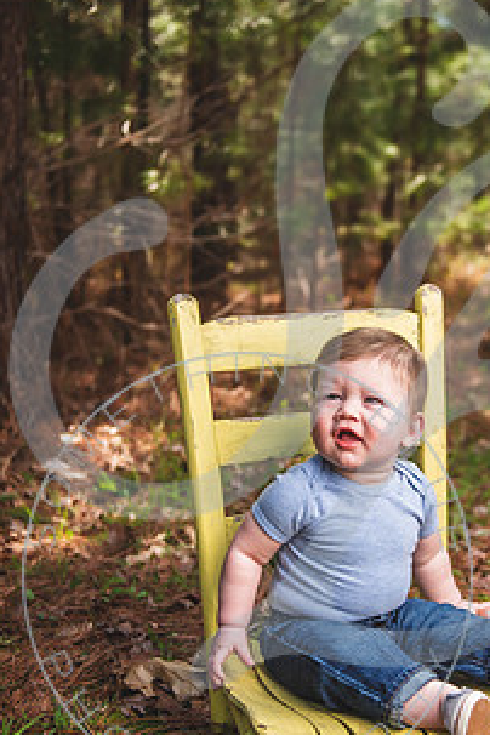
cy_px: 393
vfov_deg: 38.2
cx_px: 357
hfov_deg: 25.7
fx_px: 1062
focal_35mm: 52
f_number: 2.8
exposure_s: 1/640
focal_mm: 35
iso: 100
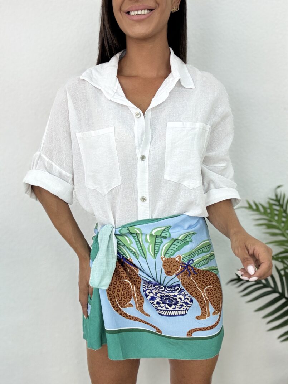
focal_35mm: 30
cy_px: 192
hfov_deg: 46.8
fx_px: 333
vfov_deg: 60.0
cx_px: 144
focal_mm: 2.69
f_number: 1.9
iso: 40
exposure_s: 1/100
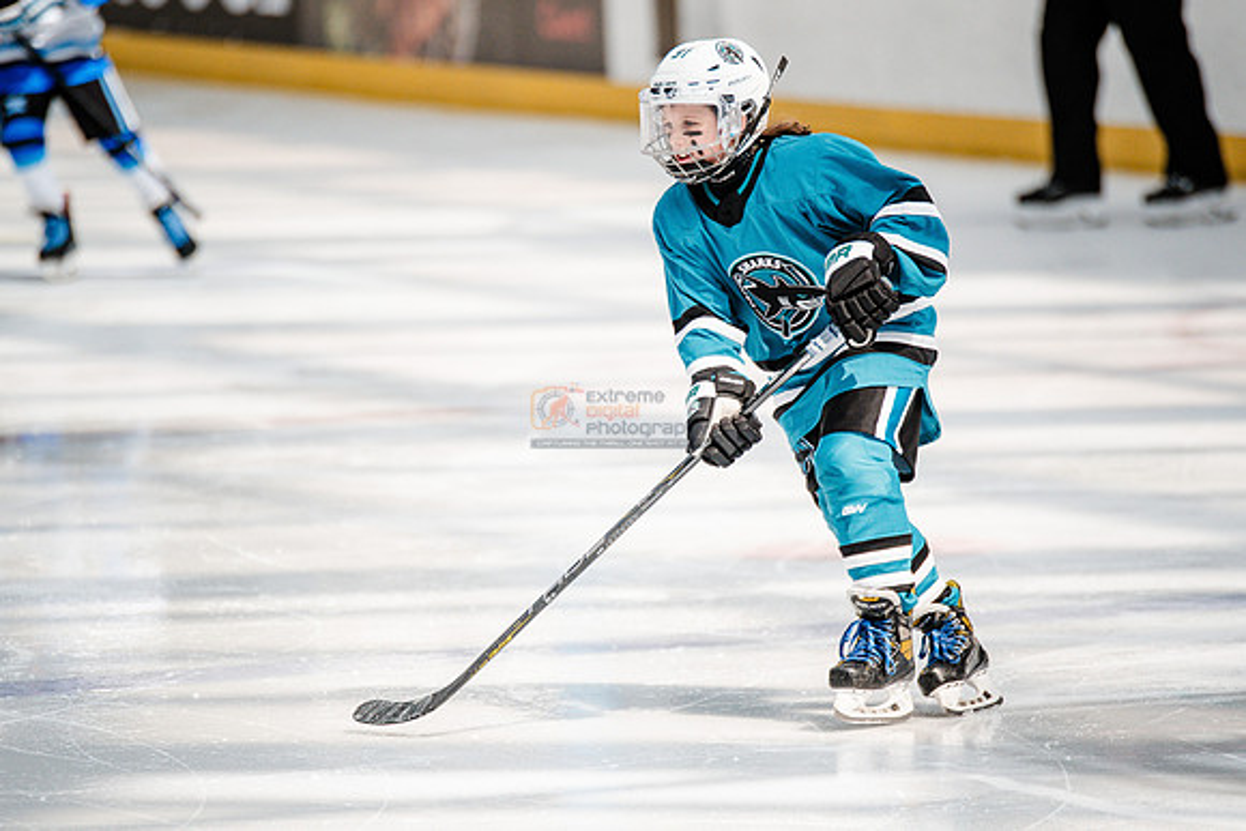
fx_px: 12392
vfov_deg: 3.8
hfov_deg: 5.8
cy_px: 445
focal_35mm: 358
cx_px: 596
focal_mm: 300
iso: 1250
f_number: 3.2
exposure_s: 1/3200
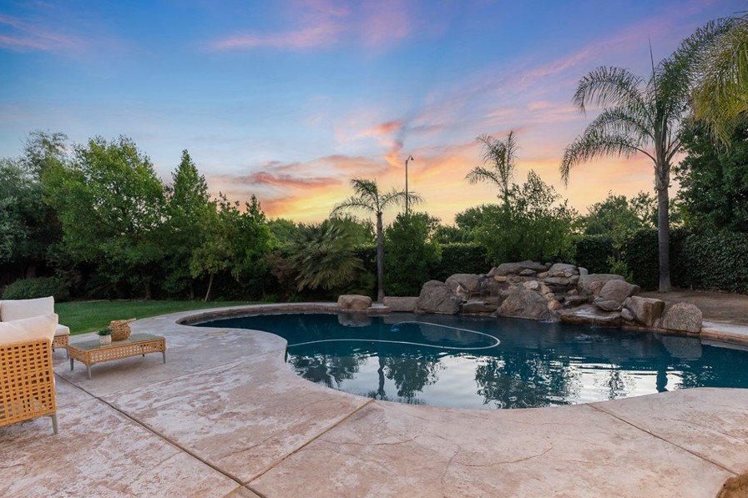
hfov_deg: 96.5
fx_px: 332
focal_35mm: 16
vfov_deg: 73.5
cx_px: 407
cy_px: 278
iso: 1600
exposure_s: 1/160
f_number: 2.8
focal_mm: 14
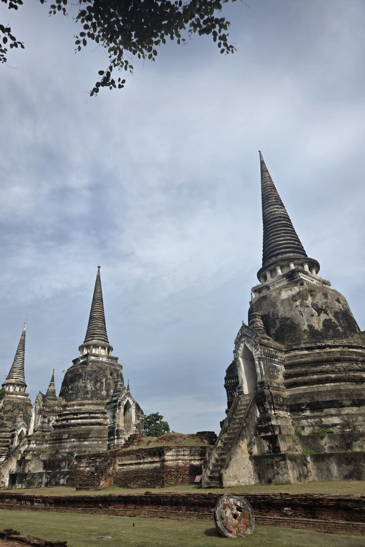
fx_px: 365
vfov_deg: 73.7
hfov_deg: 53.1
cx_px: 166
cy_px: 274
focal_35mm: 24
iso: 64
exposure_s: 1/7891
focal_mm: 5.4
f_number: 1.8
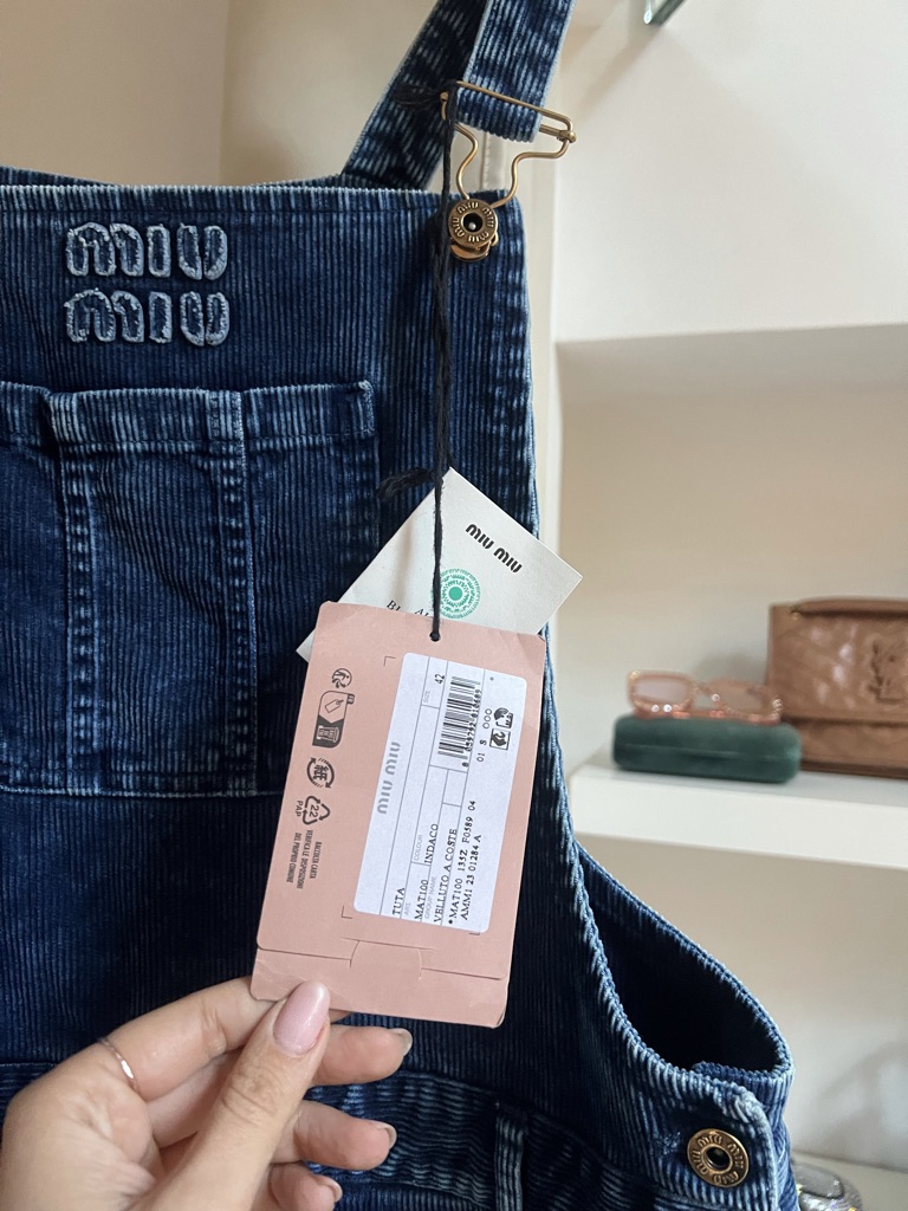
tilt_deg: +1.0
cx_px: 454
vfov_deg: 67.3
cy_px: 606
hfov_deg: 53.1
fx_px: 909
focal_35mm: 26
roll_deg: -1.1
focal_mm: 5.7
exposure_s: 1/60
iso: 400
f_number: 1.5
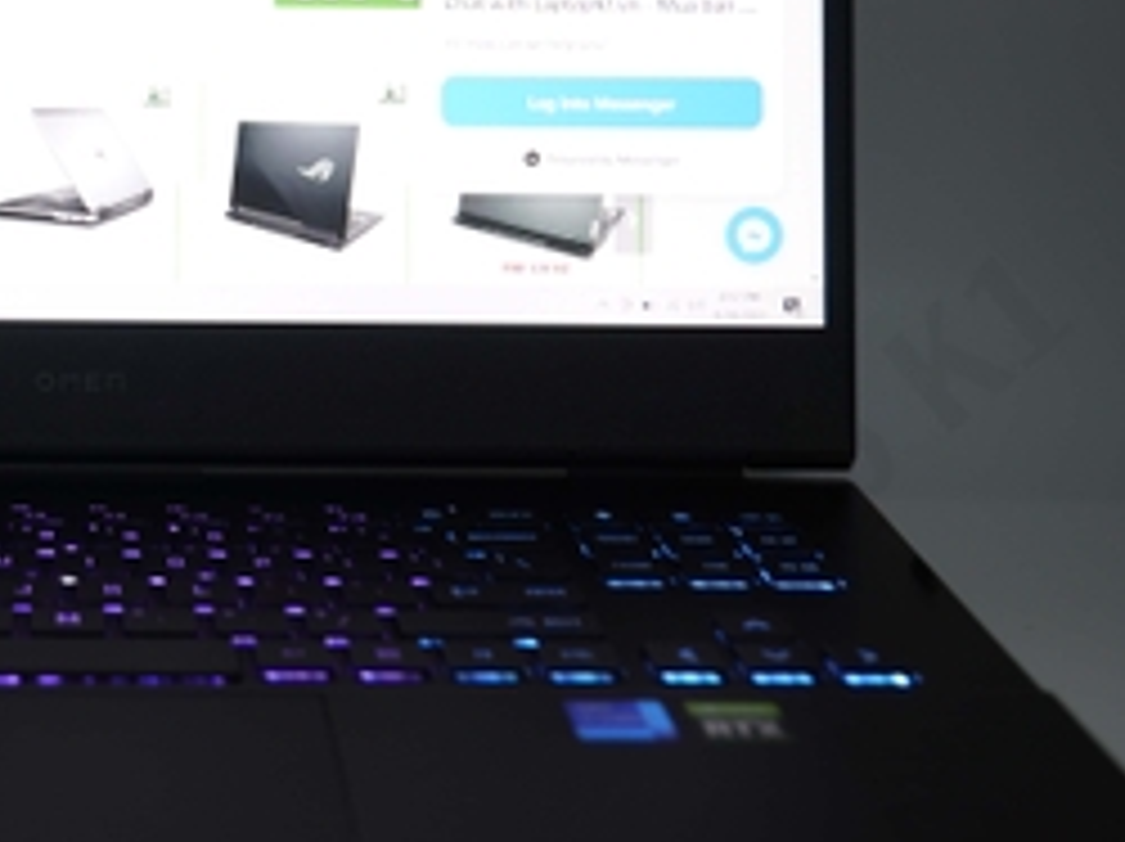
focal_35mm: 90
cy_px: 207
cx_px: 68
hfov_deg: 21.2
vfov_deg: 16.3
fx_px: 2922
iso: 100
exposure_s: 1/13
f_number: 2.8
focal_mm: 26
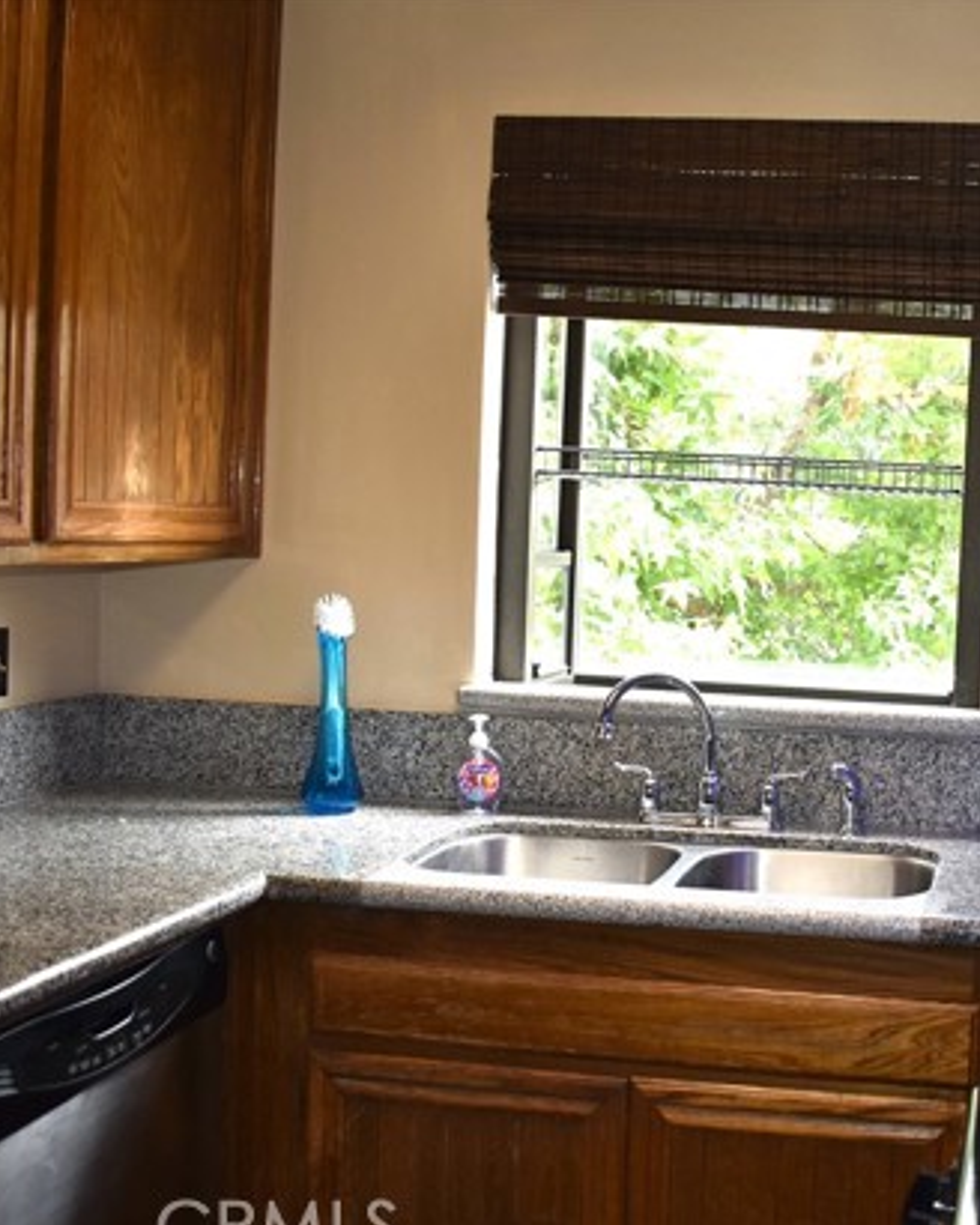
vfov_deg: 42.0
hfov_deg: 32.8
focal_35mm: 44
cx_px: 843
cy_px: 632
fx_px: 1595
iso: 450
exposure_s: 1/200
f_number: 3.8
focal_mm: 20
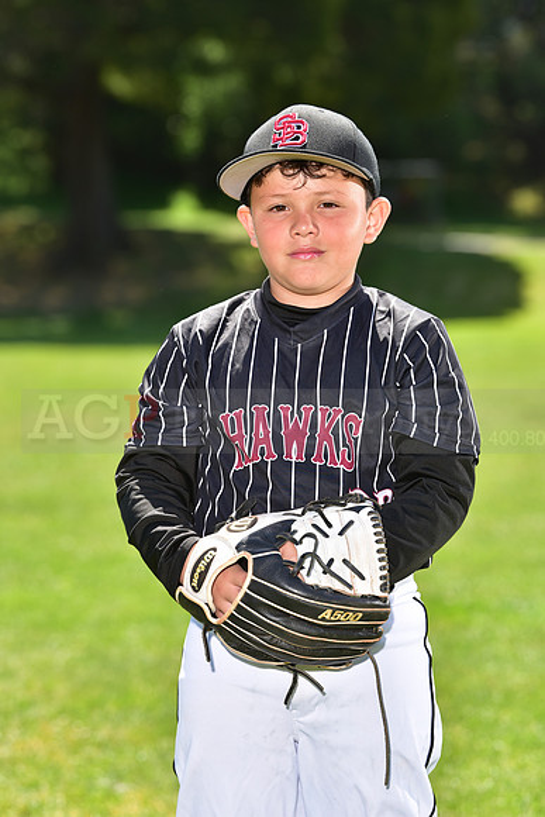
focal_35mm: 140
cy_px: 408
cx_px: 272
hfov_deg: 9.8
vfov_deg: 14.7
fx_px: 3177
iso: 100
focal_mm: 140
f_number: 5
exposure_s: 1/250
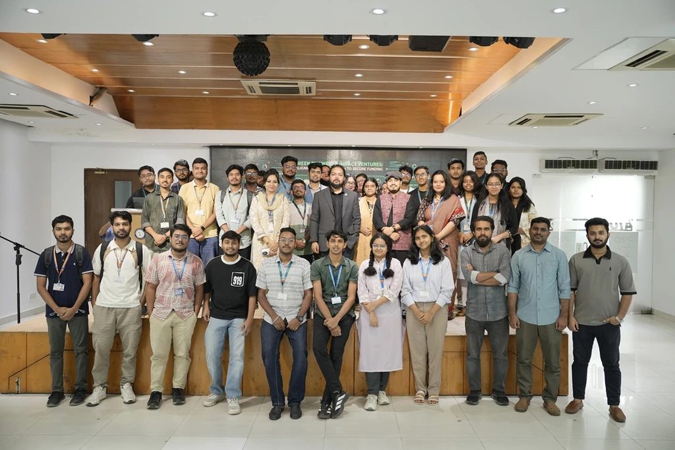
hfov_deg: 60.3
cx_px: 338
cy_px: 225
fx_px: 581
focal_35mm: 31
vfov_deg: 42.3
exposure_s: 1/160
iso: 800
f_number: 2.8
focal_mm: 31
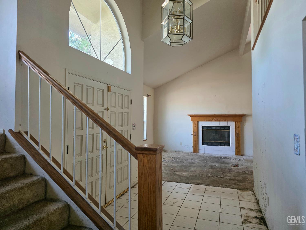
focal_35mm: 23
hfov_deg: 73.9
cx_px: 153
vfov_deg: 58.9
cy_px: 115
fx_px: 203
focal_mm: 6.3
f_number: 1.7
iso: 200
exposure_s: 1/182
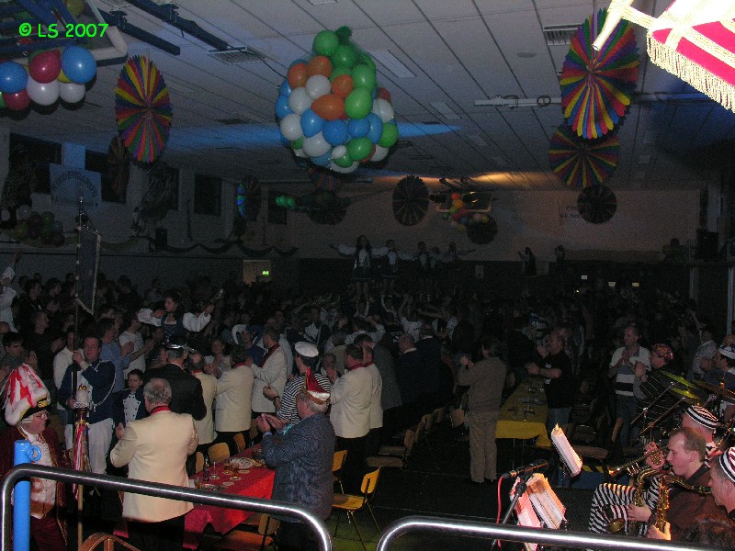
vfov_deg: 40.7
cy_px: 276
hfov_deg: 52.6
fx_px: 743
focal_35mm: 35
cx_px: 368
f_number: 4
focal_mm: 8.9
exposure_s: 1/60.1
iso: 200
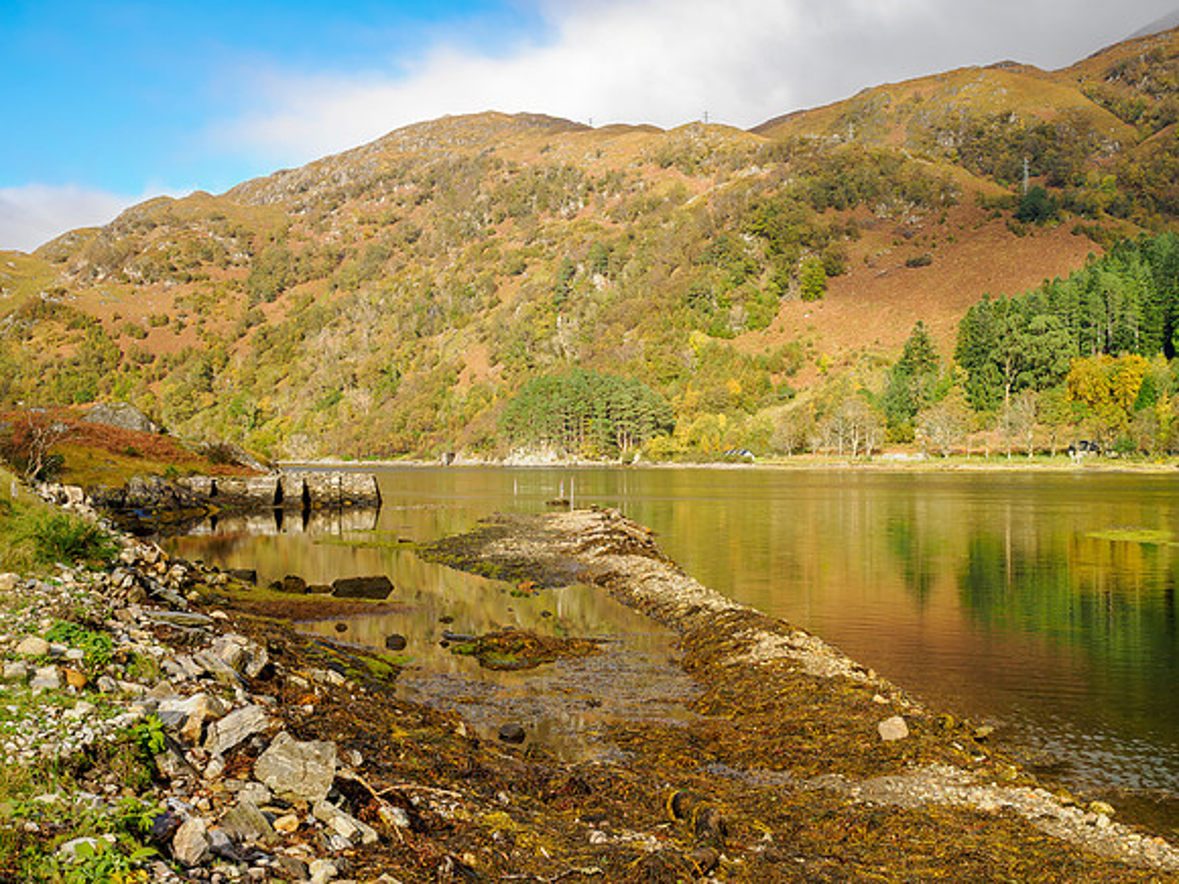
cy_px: 442
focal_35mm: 42
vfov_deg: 34.0
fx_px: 1446
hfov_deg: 44.4
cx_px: 590
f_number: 5.6
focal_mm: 21
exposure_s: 1/500
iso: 400
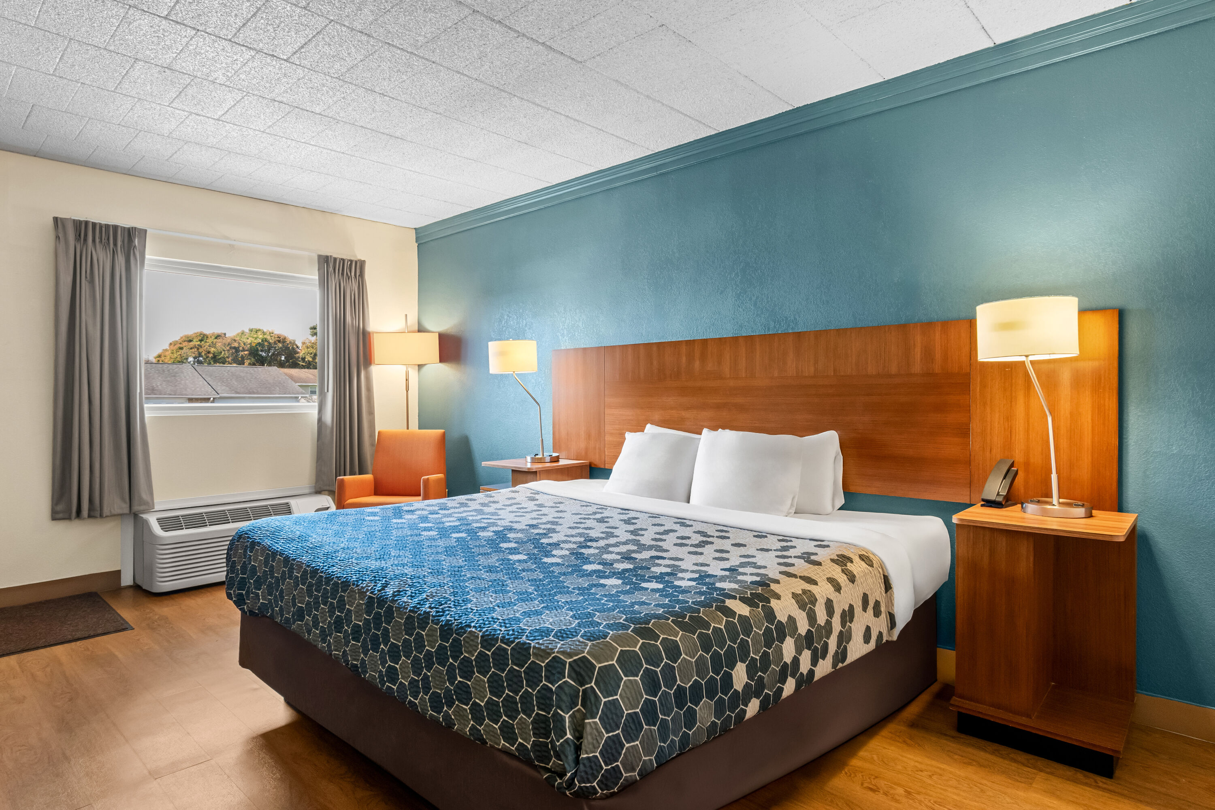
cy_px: 405
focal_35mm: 20
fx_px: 658
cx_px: 608
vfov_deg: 63.2
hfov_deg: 85.4
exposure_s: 1/4
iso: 400
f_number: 8
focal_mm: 13
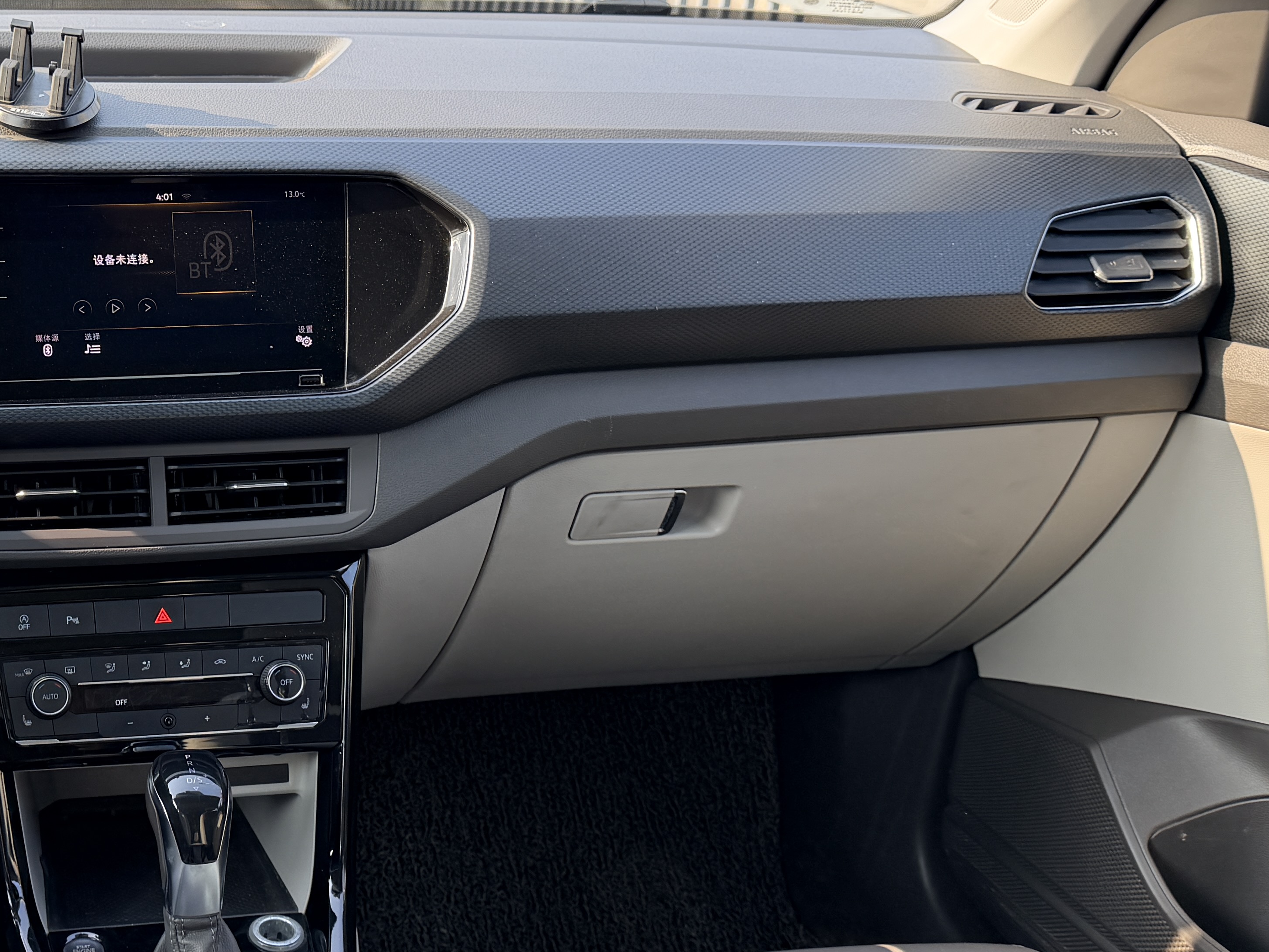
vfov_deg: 30.9
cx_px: 164
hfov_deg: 38.1
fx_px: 1723
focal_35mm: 47
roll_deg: -1.2
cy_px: 517
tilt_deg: -23.6
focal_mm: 6.76
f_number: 1.78
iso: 100
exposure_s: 1/360
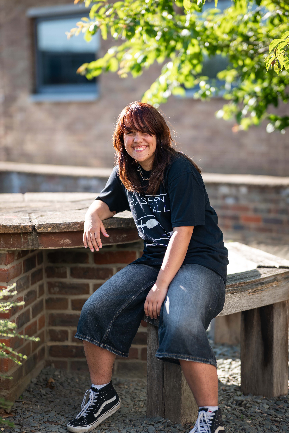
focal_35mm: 86
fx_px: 1036
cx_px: 144
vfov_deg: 23.6
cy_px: 216
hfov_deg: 15.9
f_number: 1.4
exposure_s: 1/2000
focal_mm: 85
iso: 125
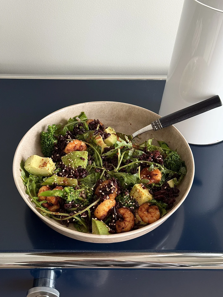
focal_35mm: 48
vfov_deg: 39.7
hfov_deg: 30.3
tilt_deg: -46.7
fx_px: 412
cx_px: 112
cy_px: 148
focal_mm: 6.76
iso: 250
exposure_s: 1/60
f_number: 1.78
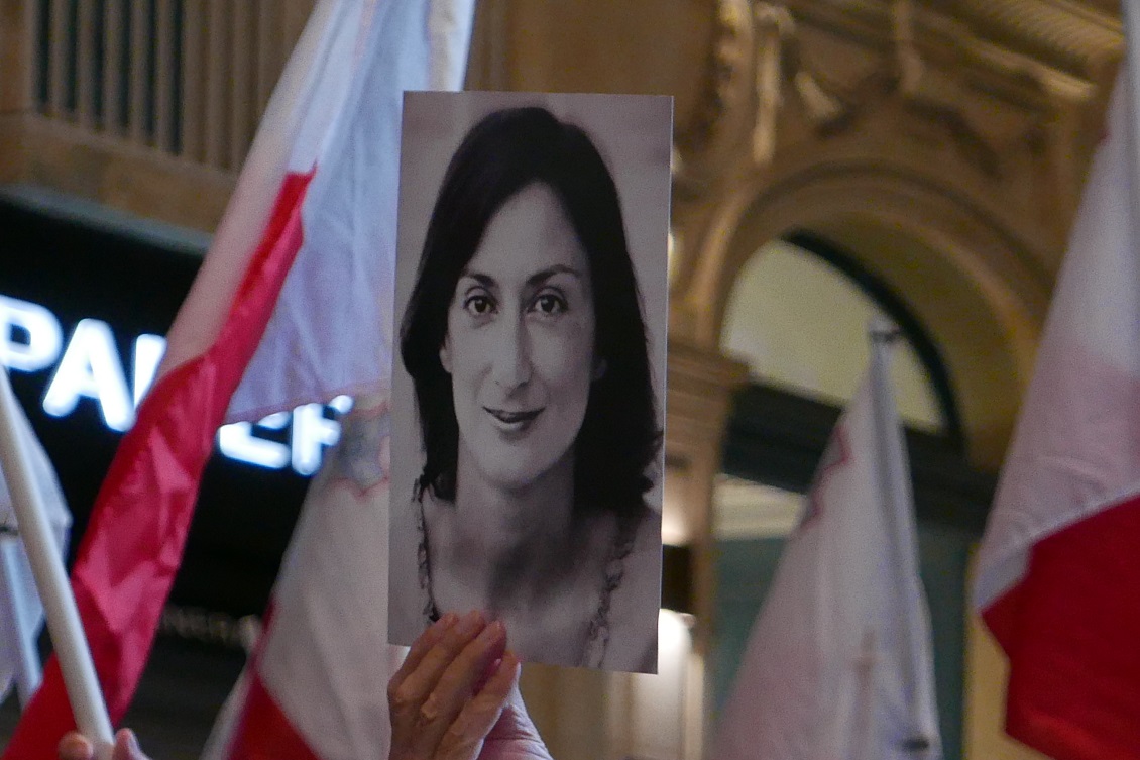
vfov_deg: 6.7
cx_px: 570
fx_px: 6459
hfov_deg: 10.1
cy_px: 380
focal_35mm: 204
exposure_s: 1/125
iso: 1000
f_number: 2.8
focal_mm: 34
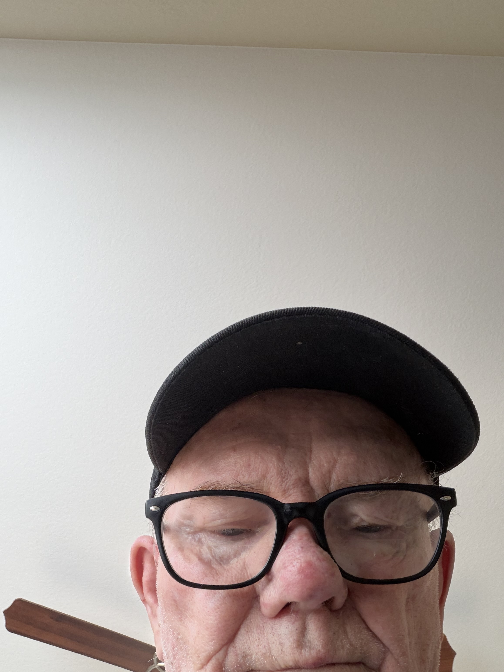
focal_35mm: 30
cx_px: 252
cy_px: 336
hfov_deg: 46.8
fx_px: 582
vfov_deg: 60.0
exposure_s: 1/76
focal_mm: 2.71
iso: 80
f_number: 1.9
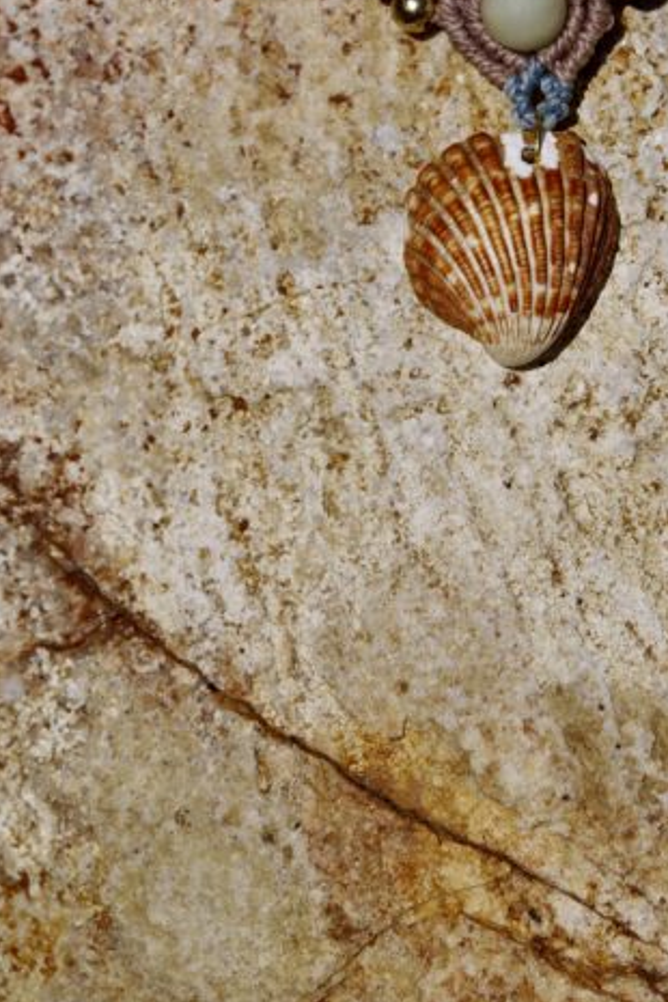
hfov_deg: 5.9
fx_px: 6429
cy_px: 6
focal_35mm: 231
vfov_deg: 8.9
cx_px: 546
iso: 100
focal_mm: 105
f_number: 11
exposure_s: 1/500
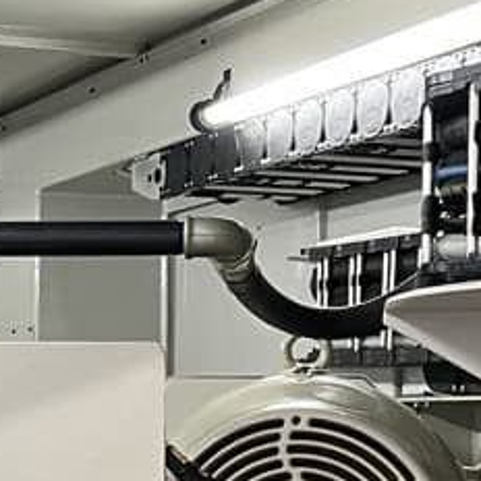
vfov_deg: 13.5
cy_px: 485
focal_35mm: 127
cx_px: -31
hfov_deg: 13.5
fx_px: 1997
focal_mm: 5.7
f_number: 1.5
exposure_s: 1/60
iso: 160
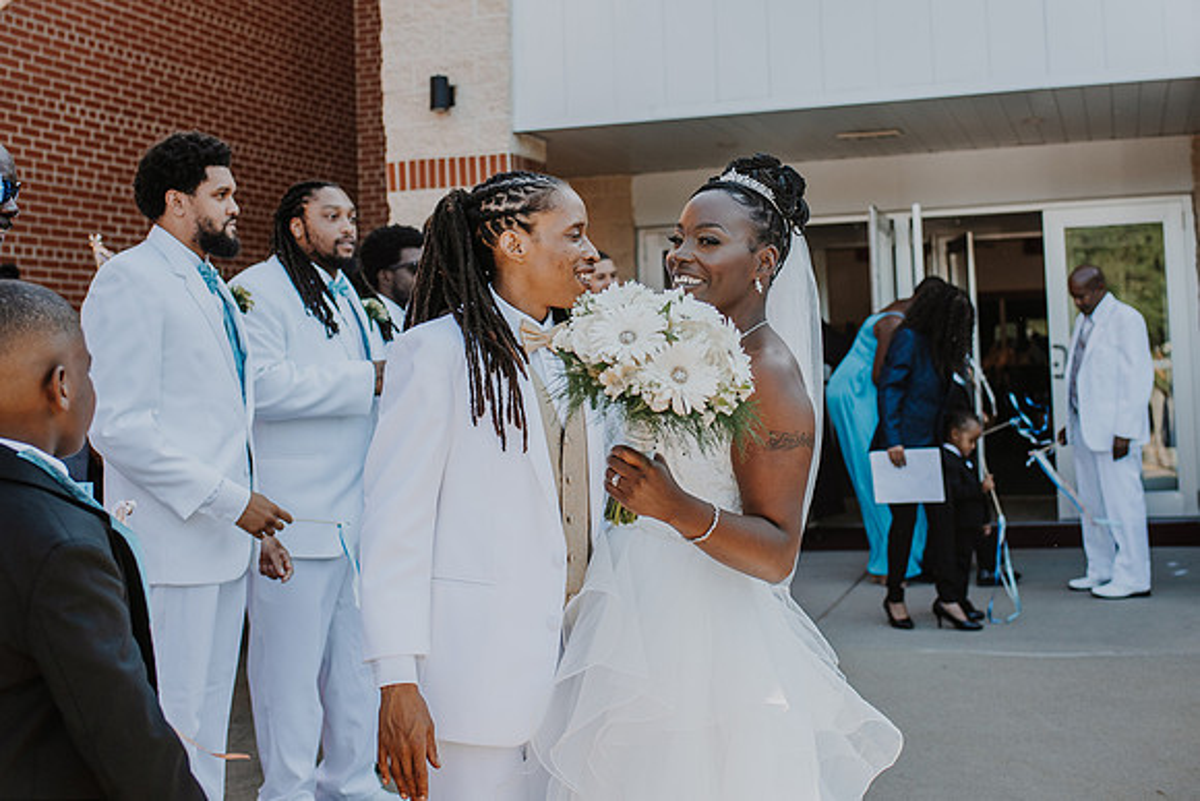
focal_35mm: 48
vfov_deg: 27.8
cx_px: 600
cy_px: 251
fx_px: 1603
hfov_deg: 41.0
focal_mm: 35
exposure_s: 1/1250
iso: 250
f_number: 3.2
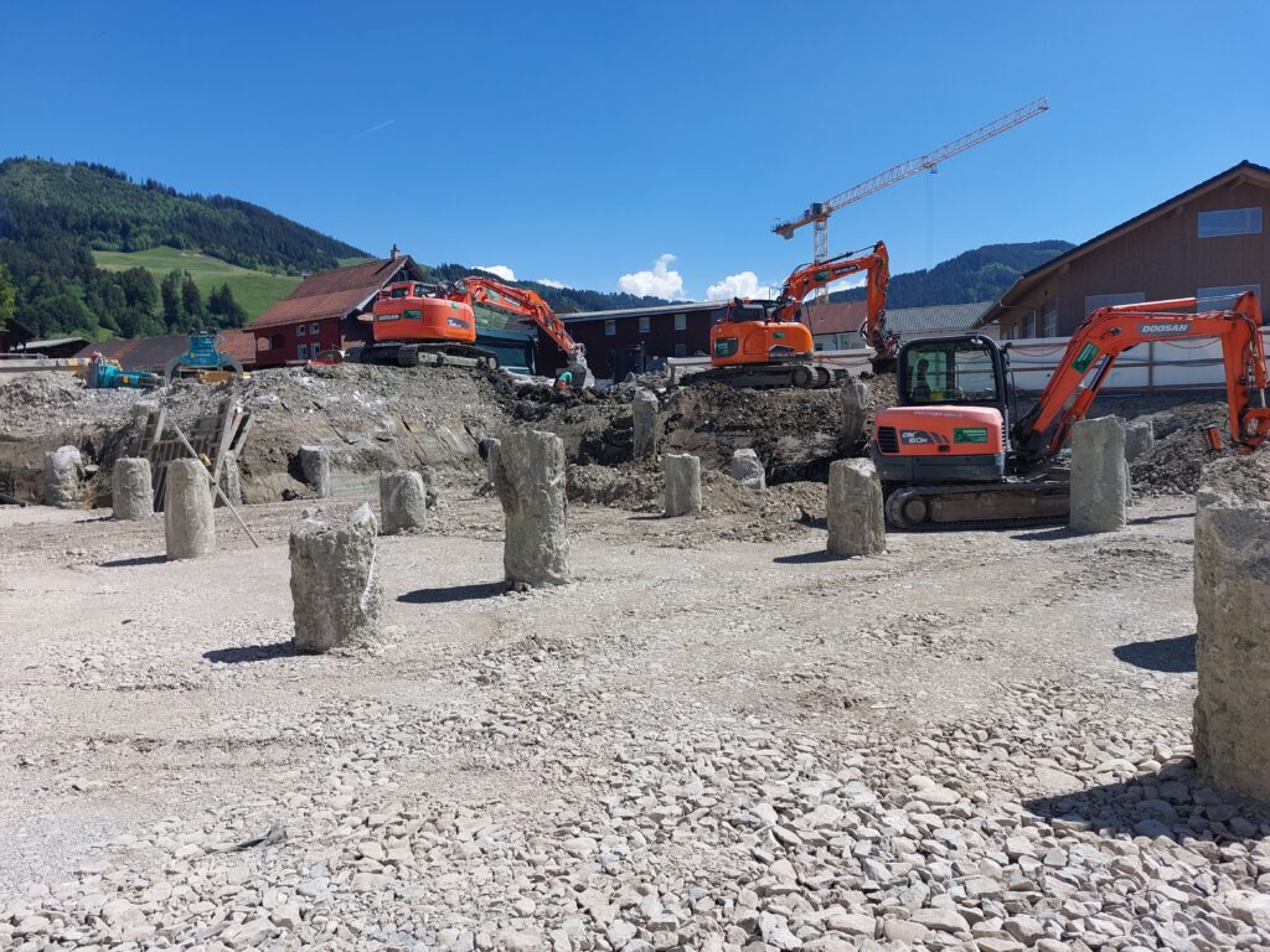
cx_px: 635
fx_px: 917
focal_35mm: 25
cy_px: 476
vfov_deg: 54.9
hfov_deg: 69.4
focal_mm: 5.23
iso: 25
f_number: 1.8
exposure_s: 1/1357
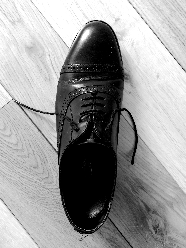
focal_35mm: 29
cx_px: 93
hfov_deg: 48.2
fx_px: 208
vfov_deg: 61.7
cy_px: 124
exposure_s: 1/33
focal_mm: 4.15
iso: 250
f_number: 2.2
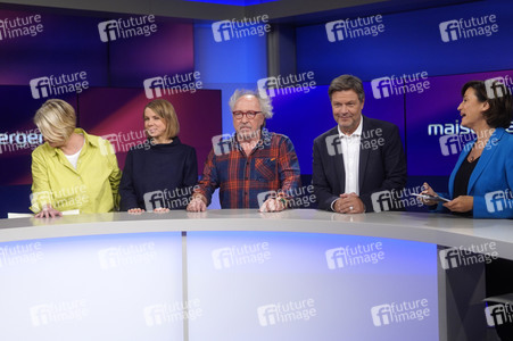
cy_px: 170
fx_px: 641
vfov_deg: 29.8
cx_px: 256
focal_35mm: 45
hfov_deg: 43.6
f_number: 1.4
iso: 640
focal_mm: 30
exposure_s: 1/800
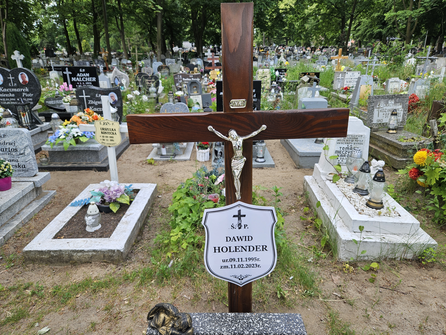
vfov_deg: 58.9
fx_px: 296
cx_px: 223
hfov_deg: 73.9
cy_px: 168
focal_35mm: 23
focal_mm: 5.4
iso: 25
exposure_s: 1/311
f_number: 1.8
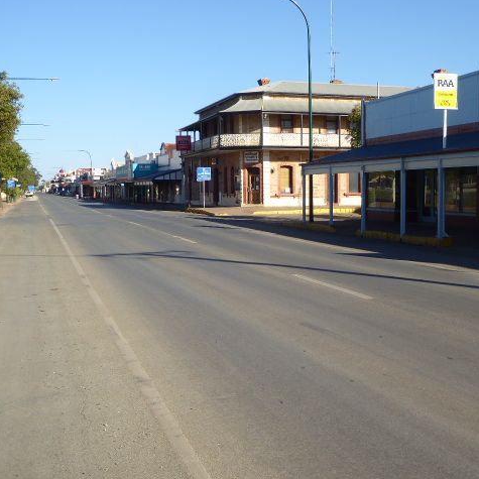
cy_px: 238
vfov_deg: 34.0
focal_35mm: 50
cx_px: 287
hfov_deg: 33.9
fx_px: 783
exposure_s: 1/500
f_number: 3.8
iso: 80
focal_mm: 7.2
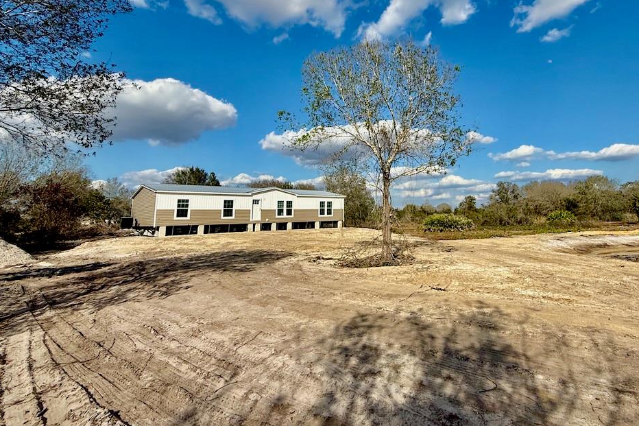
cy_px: 156
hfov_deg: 82.8
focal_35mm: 20
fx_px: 355
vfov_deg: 61.0
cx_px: 388
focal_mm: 2.22
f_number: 2.2
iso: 50
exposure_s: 1/3663
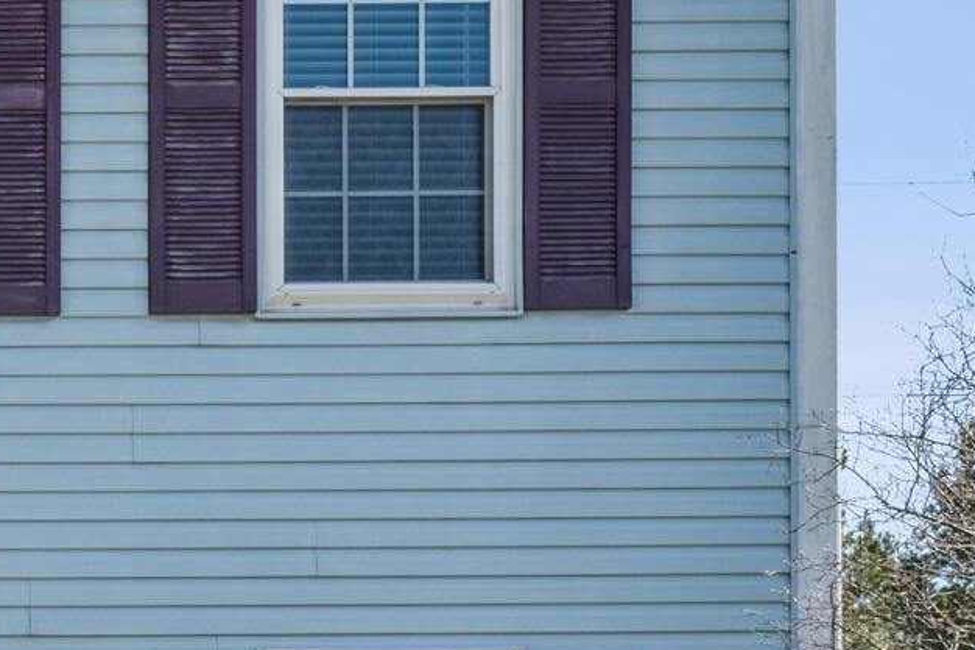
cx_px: -1195
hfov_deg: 12.4
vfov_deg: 9.7
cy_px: 758
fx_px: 3763
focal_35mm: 139
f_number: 11
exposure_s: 1/125
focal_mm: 29
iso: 320
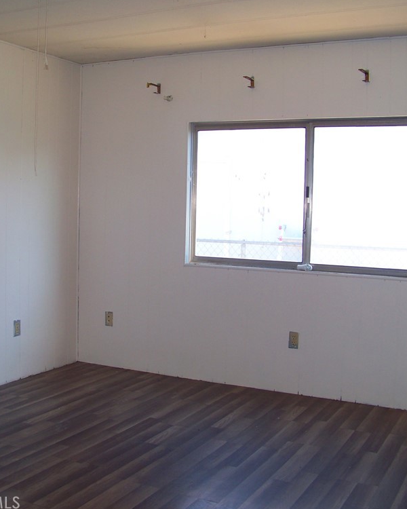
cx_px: 146
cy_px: 252
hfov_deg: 33.9
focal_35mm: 44
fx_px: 663
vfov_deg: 42.0
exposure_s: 1/30
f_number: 3.6
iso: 64
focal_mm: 5.85
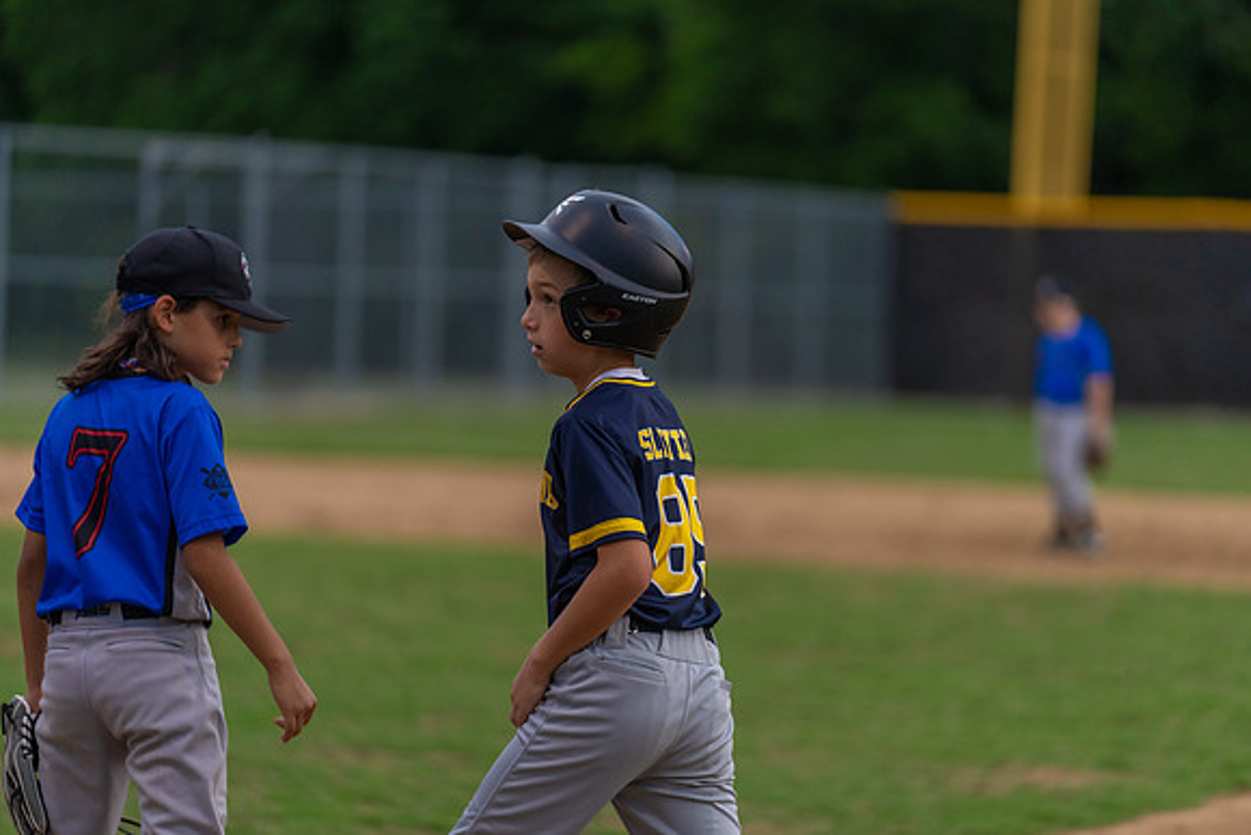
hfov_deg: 11.5
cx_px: 626
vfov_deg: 7.7
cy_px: 418
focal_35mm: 178
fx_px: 6187
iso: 1000
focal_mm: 178
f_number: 2.8
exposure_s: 1/1000
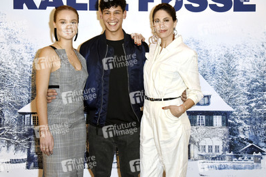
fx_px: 391
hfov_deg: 37.5
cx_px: 129
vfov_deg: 25.5
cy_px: 79
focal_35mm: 53
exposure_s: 1/80
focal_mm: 46
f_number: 5.6
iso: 5000
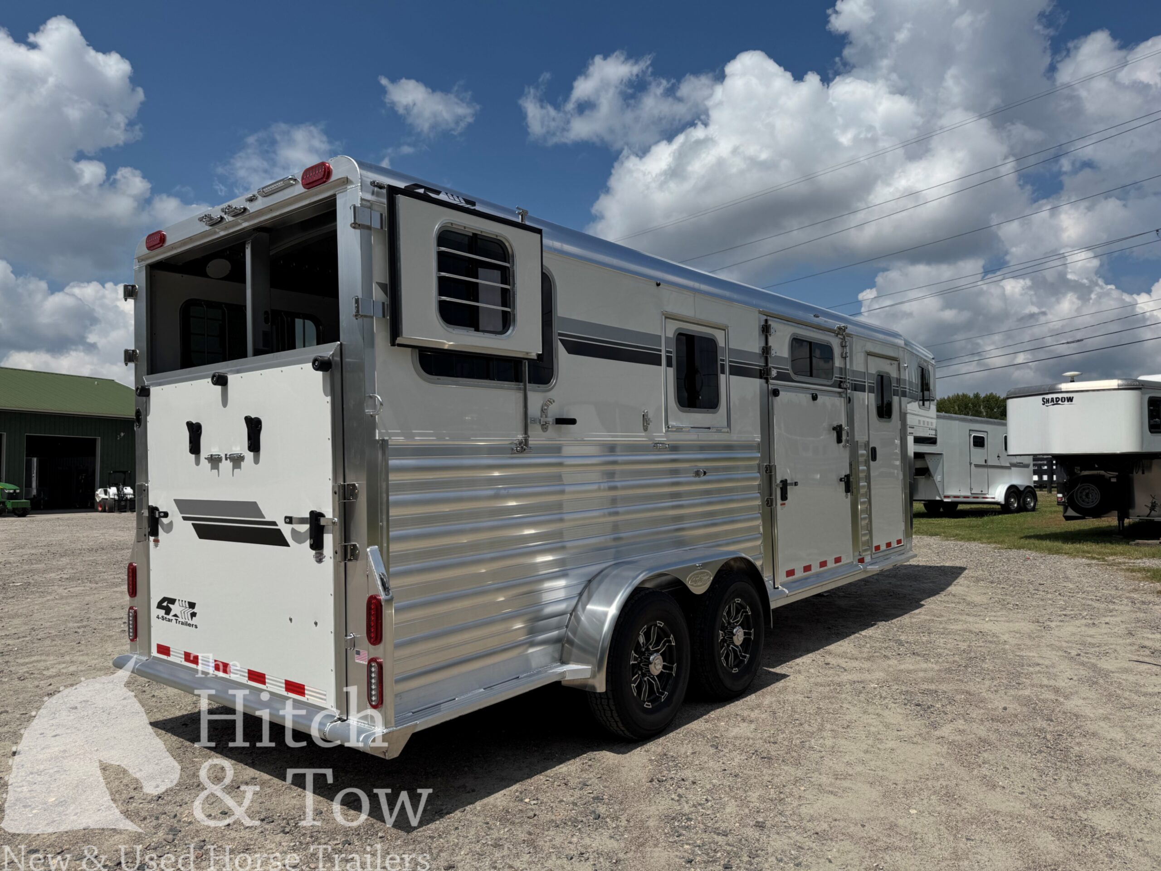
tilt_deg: +2.9
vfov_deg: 56.8
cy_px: 436
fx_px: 805
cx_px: 580
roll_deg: -0.2
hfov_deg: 71.6
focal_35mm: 24
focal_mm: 6.76
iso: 80
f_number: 1.78
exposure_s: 1/12346
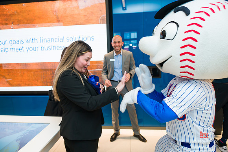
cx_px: 114
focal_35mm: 24
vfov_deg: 53.1
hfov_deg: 73.8
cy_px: 76
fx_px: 152
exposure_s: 1/200
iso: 400
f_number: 4
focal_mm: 24
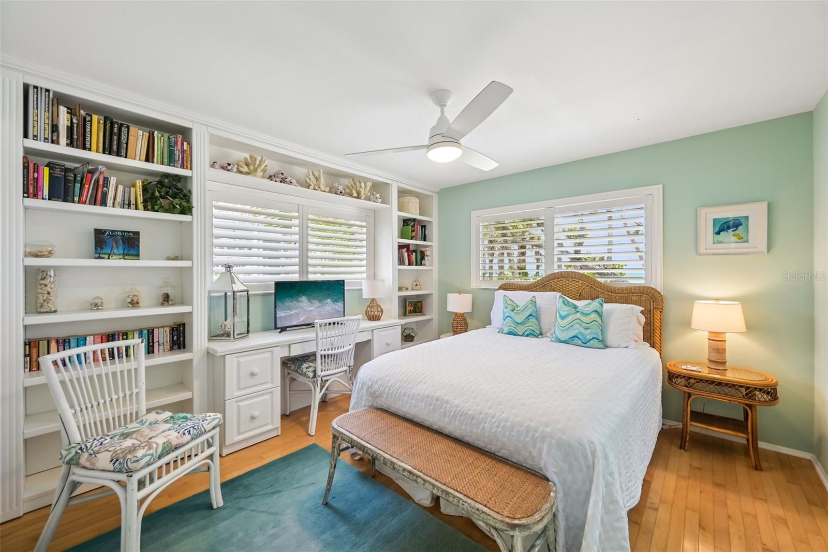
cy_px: 276
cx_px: 414
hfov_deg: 104.3
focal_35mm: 14
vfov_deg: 81.2
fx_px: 322
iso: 400
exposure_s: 1/50
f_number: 8
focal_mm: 14
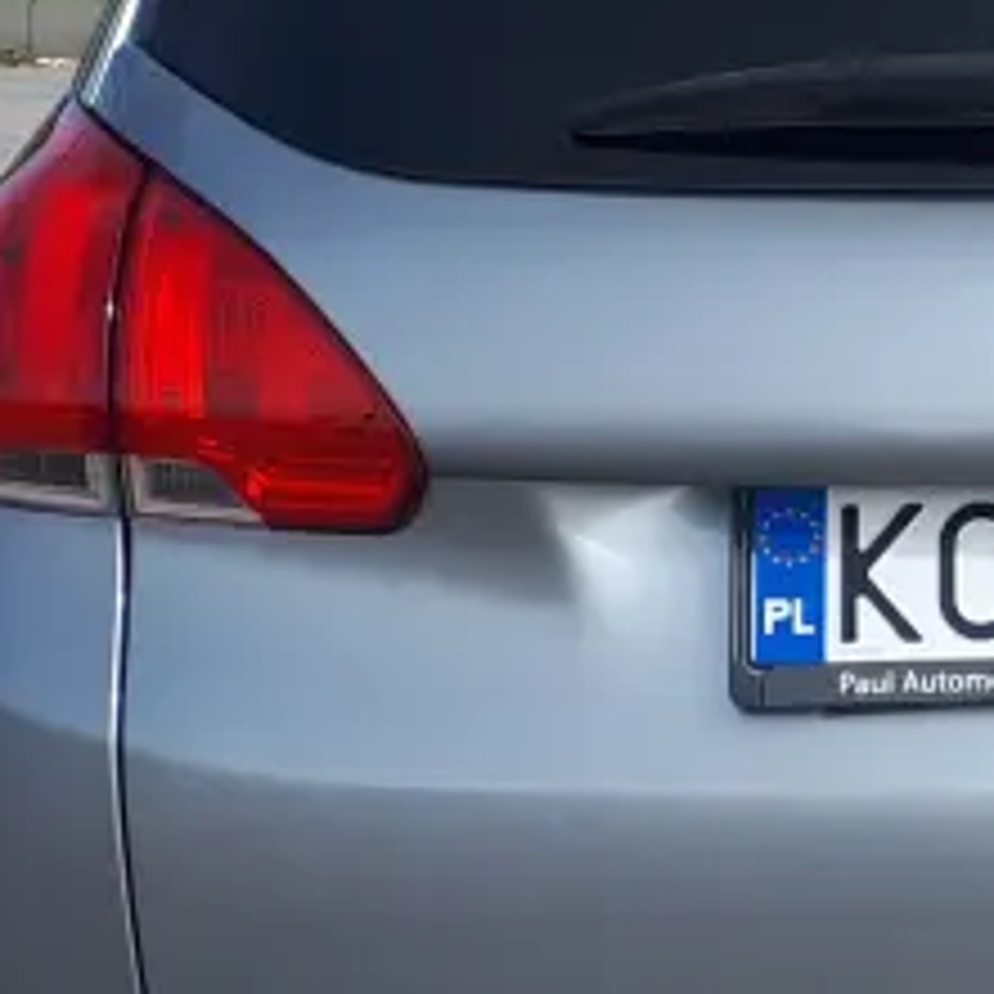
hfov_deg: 12.3
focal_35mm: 138
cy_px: 490
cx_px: 1259
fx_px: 4483
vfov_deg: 12.7
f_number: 1.9
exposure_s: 1/984
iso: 40
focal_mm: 3.6
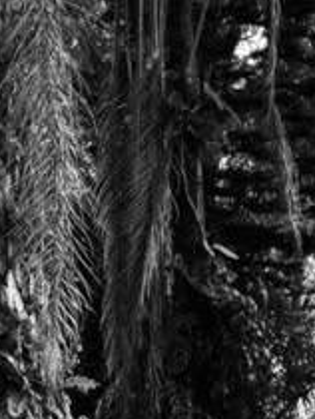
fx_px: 1659
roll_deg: -0.5
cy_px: 517
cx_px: 353
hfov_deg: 10.7
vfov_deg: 13.9
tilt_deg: -4.2
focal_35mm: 137
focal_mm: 6.86
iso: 64
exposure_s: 1/441
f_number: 1.78
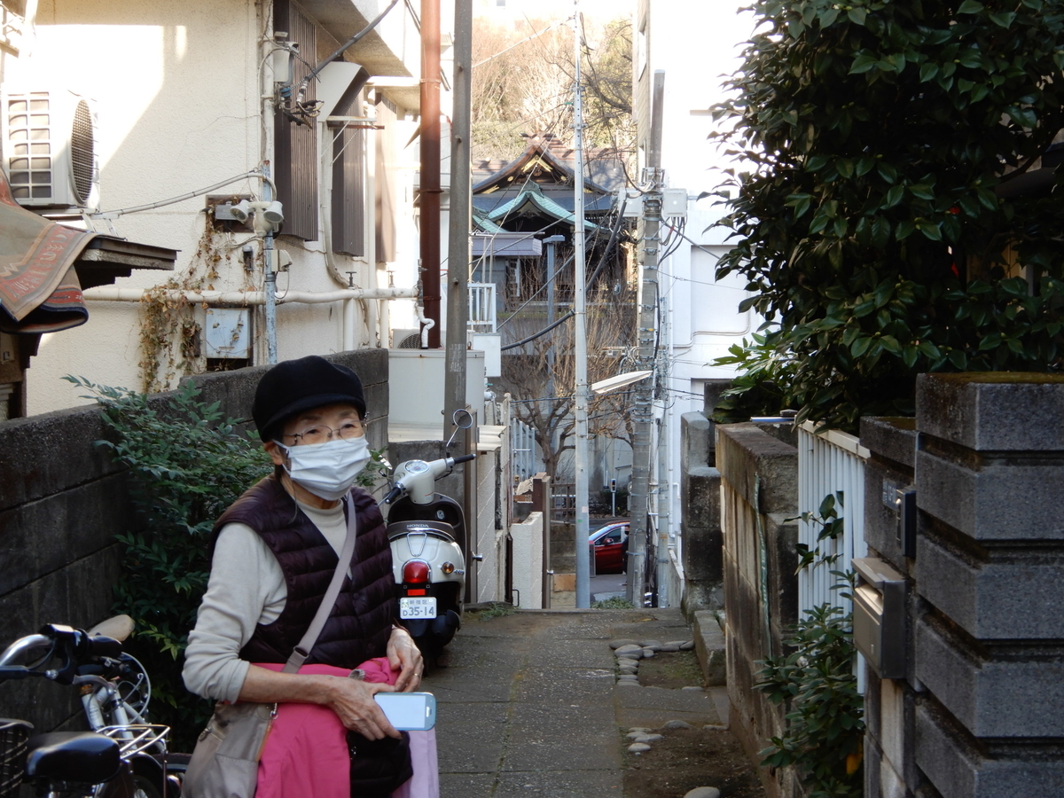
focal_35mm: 70
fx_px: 2152
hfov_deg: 27.8
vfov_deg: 21.0
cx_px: 532
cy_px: 399
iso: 80
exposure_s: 1/80
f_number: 4.5
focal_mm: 12.5
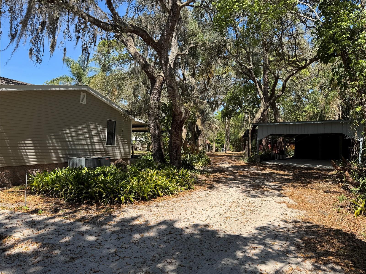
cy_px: 137
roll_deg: -2.3
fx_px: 254
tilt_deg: +1.5
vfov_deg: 56.8
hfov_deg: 71.6
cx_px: 183
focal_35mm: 24
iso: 80
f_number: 1.78
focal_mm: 6.76
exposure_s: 1/1869
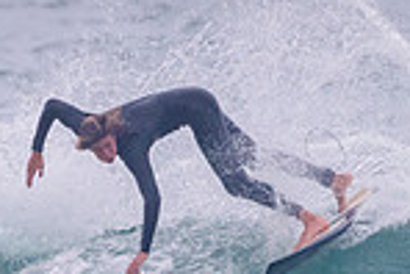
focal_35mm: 2399
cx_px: 160
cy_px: 290
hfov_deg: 0.9
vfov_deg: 0.6
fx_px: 27348
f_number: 5.6
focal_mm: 500
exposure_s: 1/2000
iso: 1100
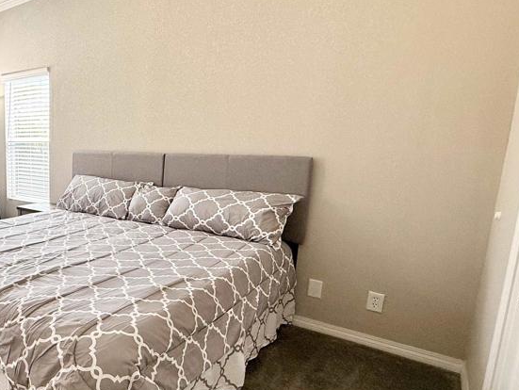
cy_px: 206
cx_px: 57
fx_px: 390
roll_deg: +0.3
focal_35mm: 26
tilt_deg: -9.5
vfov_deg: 53.1
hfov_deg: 58.1
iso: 80
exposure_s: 1/120
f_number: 2.2
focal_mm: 2.22
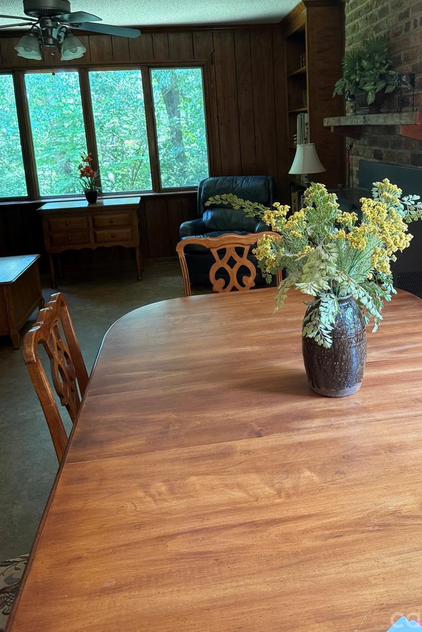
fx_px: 562
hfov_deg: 40.8
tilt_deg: -11.2
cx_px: 265
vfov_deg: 58.0
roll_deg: +2.6
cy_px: 237
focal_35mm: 32
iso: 250
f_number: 1.78
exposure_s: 1/60
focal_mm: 6.76
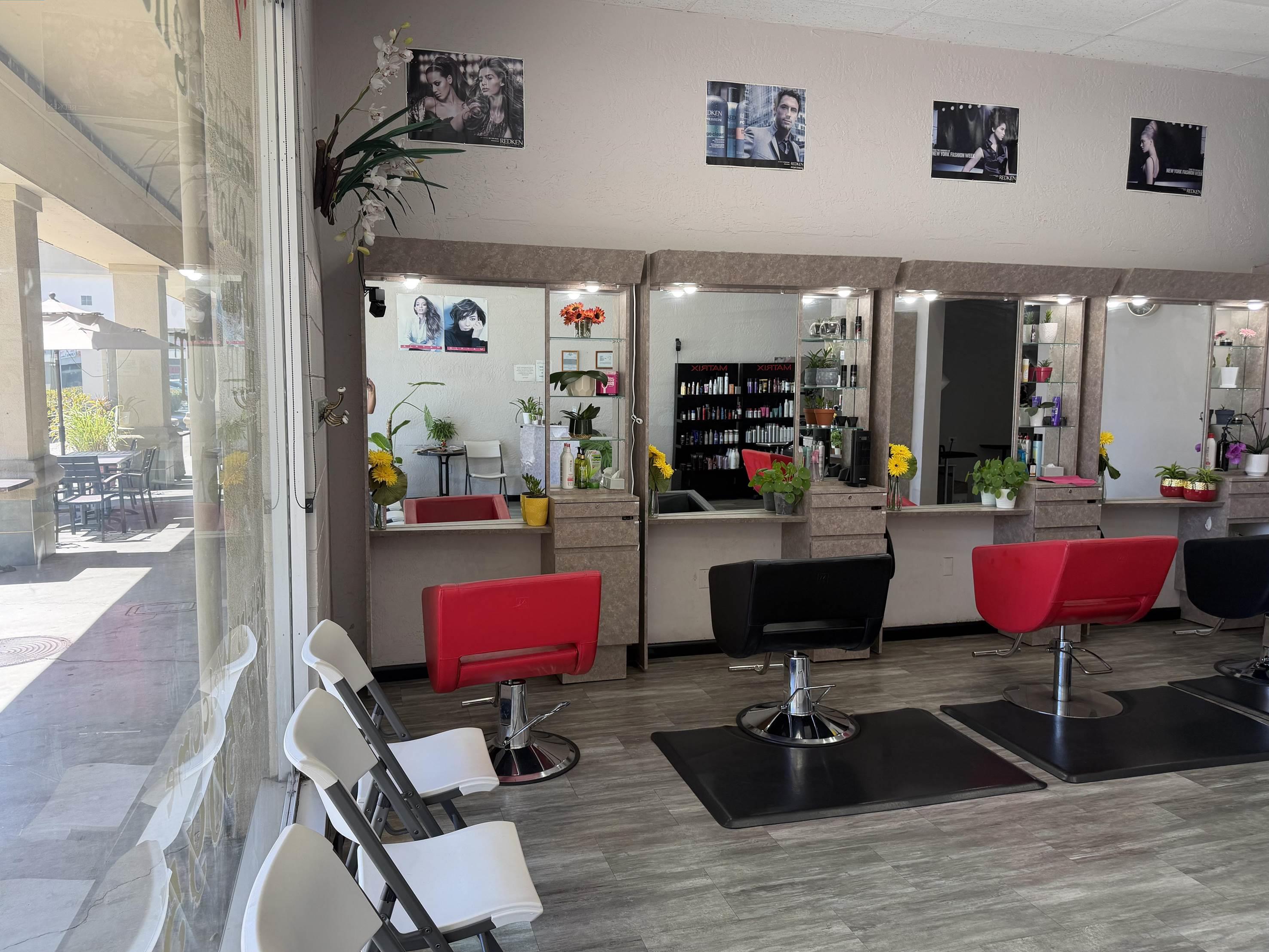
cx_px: 619
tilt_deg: -5.9
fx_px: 917
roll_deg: +0.3
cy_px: 474
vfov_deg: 54.9
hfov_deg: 69.4
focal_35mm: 25
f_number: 1.78
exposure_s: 1/274
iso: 80
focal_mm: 6.76
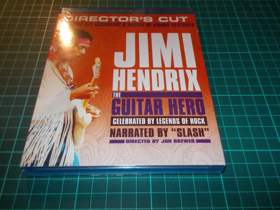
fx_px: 235
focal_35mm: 29
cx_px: 140
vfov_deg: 48.2
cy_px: 105
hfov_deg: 61.7
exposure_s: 1/30
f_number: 3.3
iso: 200
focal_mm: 4.1
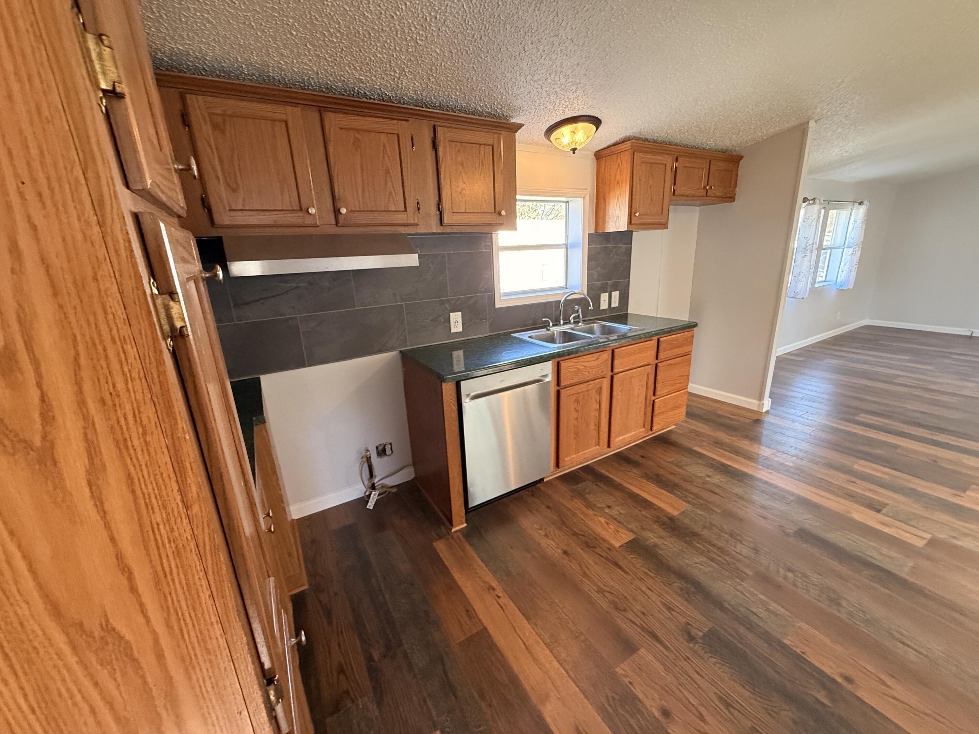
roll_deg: +1.8
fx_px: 396
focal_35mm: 14
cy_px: 367
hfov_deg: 102.1
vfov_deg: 85.7
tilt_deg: -15.3
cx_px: 490
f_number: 2.2
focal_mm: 2.22
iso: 640
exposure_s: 1/120
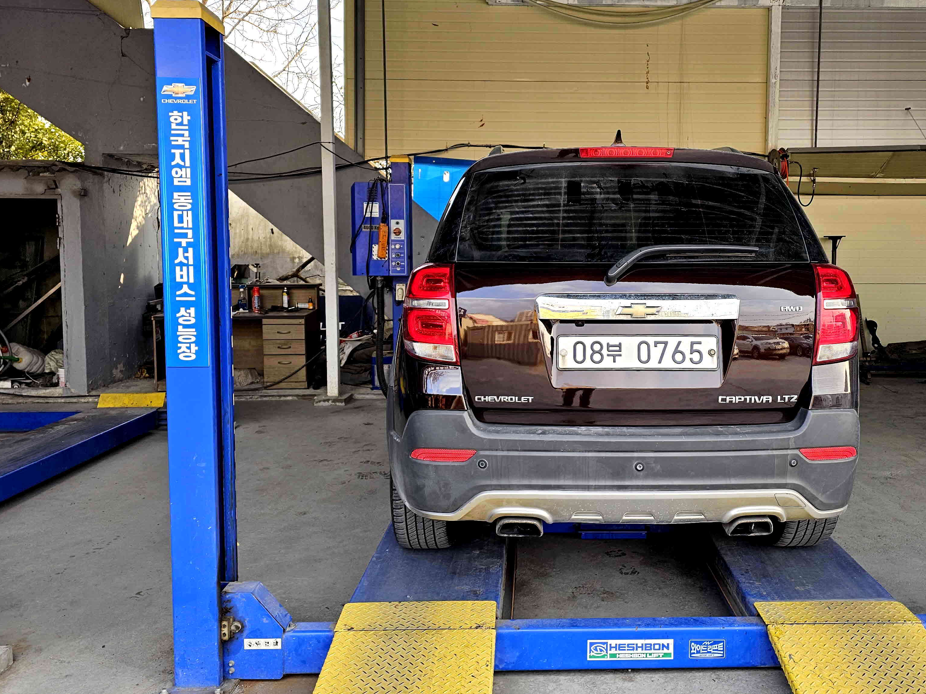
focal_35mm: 30
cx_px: 558
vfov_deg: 46.8
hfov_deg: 59.4
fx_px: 802
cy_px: 330
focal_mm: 6.3
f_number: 1.7
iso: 80
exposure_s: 1/180
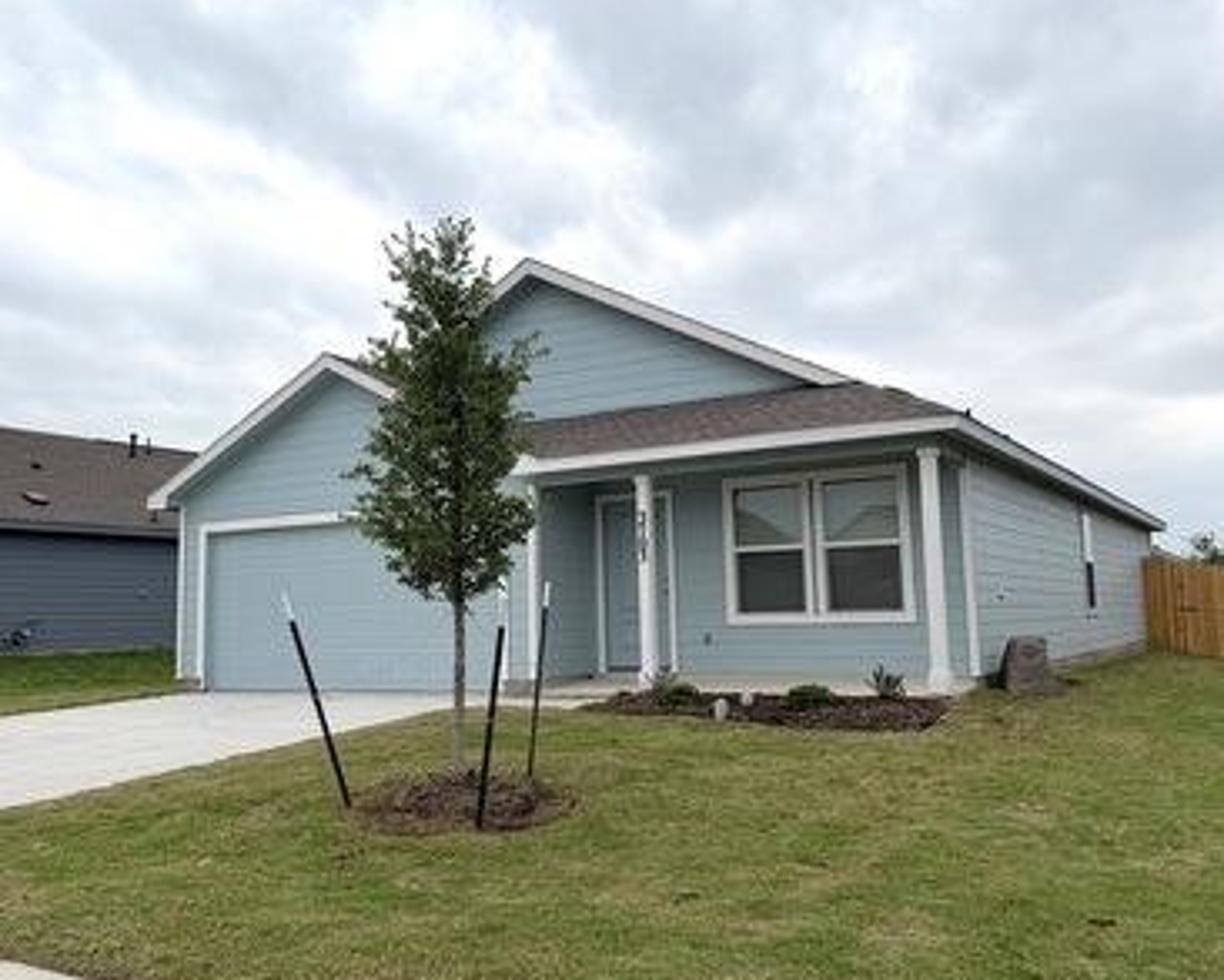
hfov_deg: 55.6
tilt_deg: +6.0
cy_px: 475
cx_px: 600
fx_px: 1160
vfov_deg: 45.8
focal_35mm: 32
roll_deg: +1.9
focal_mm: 6.76
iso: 80
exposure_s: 1/898
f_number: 1.78
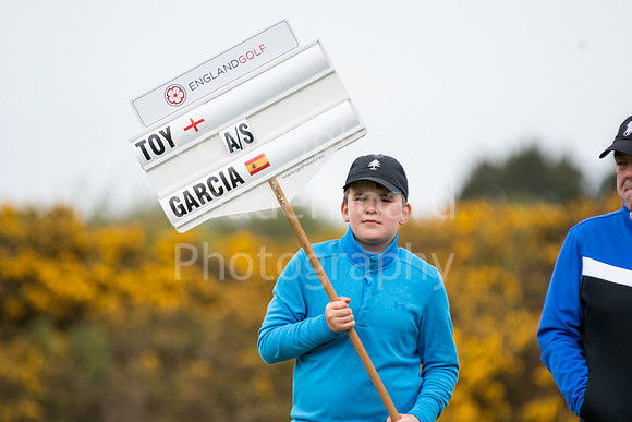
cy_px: 211
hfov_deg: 2.9
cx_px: 316
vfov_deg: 1.9
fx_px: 12642
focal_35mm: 720
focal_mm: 480
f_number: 5.6
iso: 1250
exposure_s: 1/1000
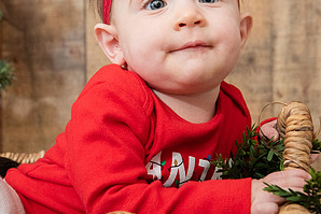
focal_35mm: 109
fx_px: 972
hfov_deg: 18.7
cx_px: 114
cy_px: 80
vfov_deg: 12.6
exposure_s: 1/250
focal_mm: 56
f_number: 5.6
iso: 1600
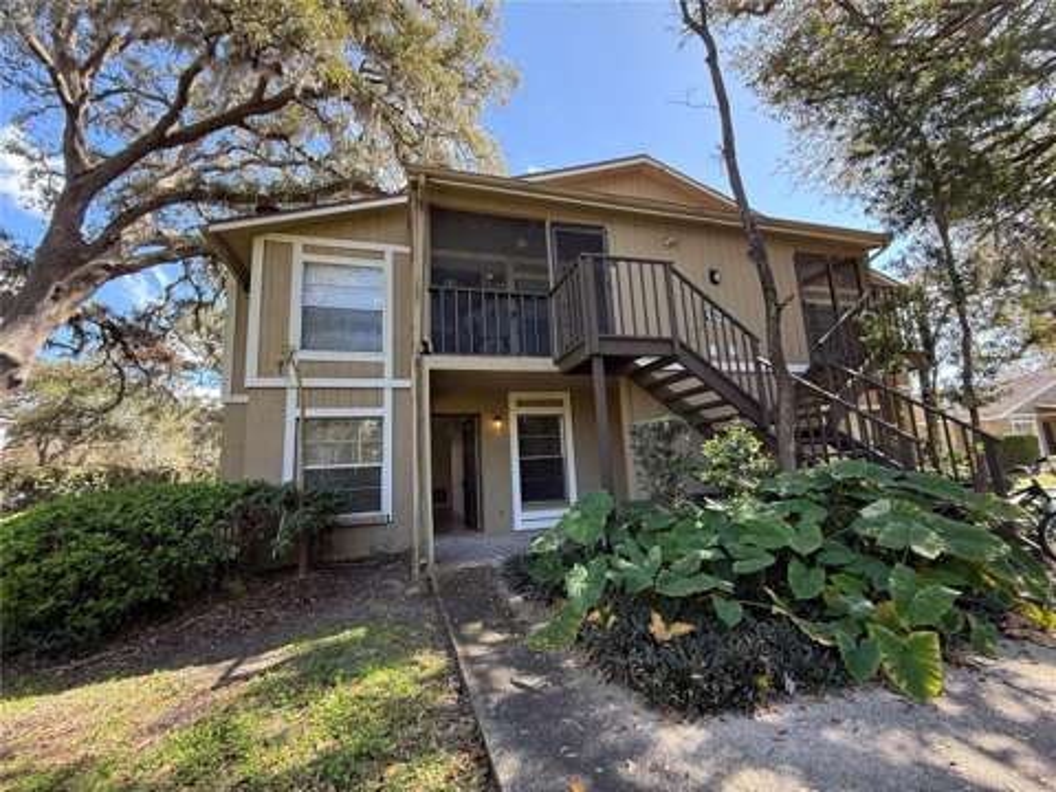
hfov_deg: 102.1
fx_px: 427
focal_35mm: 14
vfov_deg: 85.7
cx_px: 528
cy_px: 396
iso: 64
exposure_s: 1/116
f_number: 2.2
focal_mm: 2.22
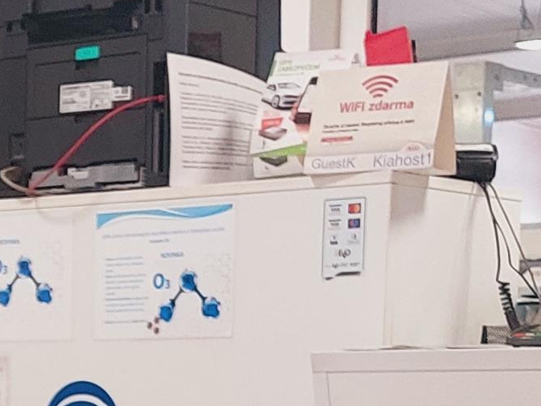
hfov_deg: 13.4
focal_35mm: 146
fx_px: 2282
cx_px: 41
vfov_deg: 9.6
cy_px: 748
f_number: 1.8
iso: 200
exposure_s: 1/50
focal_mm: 5.23
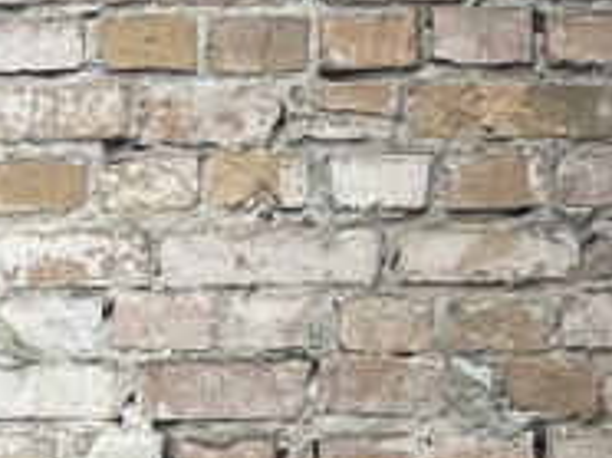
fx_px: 2966
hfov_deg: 9.1
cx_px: -1303
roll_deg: -0.1
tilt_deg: -5.2
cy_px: 962
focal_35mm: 168
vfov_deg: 8.3
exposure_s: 1/100
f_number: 1.6
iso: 125
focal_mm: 5.1
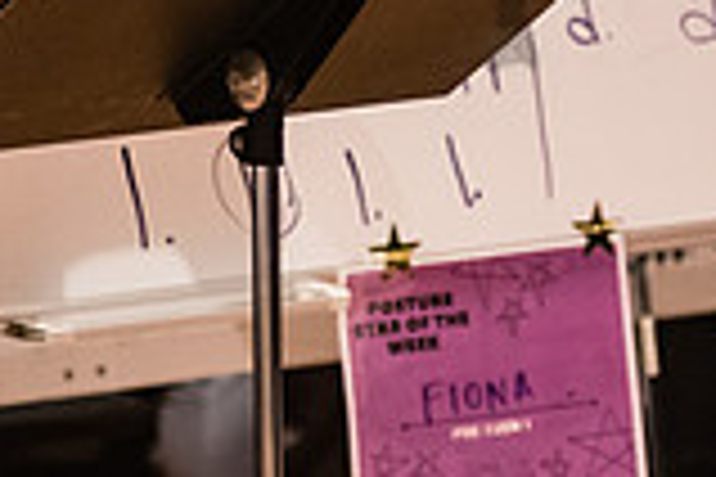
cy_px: -227
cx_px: -72
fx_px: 6105
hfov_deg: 6.7
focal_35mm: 307
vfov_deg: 4.5
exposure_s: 1/125
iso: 4000
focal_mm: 80
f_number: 3.5
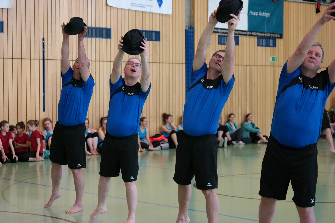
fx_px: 772
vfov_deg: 16.4
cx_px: 168
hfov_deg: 24.5
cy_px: 112
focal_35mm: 83
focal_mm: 54
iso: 800
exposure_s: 1/80
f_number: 4
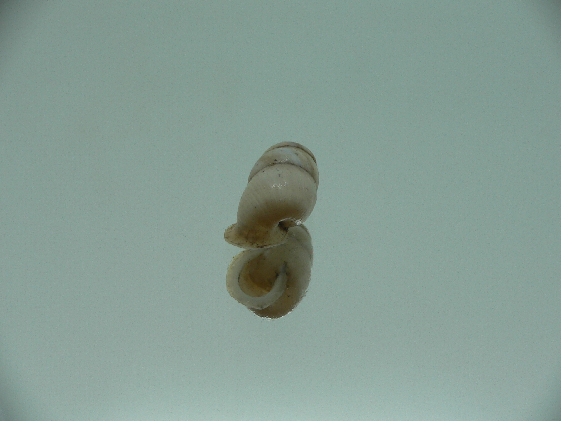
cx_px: 280
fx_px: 567
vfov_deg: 40.7
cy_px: 210
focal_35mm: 35
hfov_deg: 52.6
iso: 80
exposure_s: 1/60
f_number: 2.8
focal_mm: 4.6
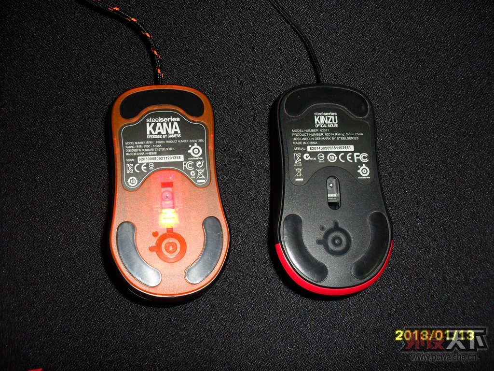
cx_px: 247
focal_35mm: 35
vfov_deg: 40.7
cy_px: 186
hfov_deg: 52.6
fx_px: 499
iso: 200
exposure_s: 1/45
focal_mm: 6.3
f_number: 3.2
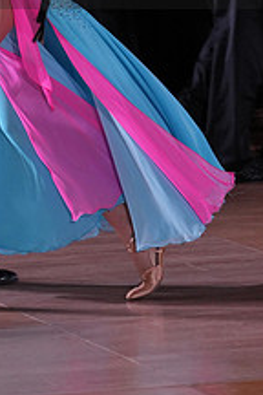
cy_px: -51
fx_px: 3802
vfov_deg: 5.9
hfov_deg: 4.0
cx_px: 10
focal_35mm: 347
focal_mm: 129
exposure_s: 1/400
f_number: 4
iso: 1250
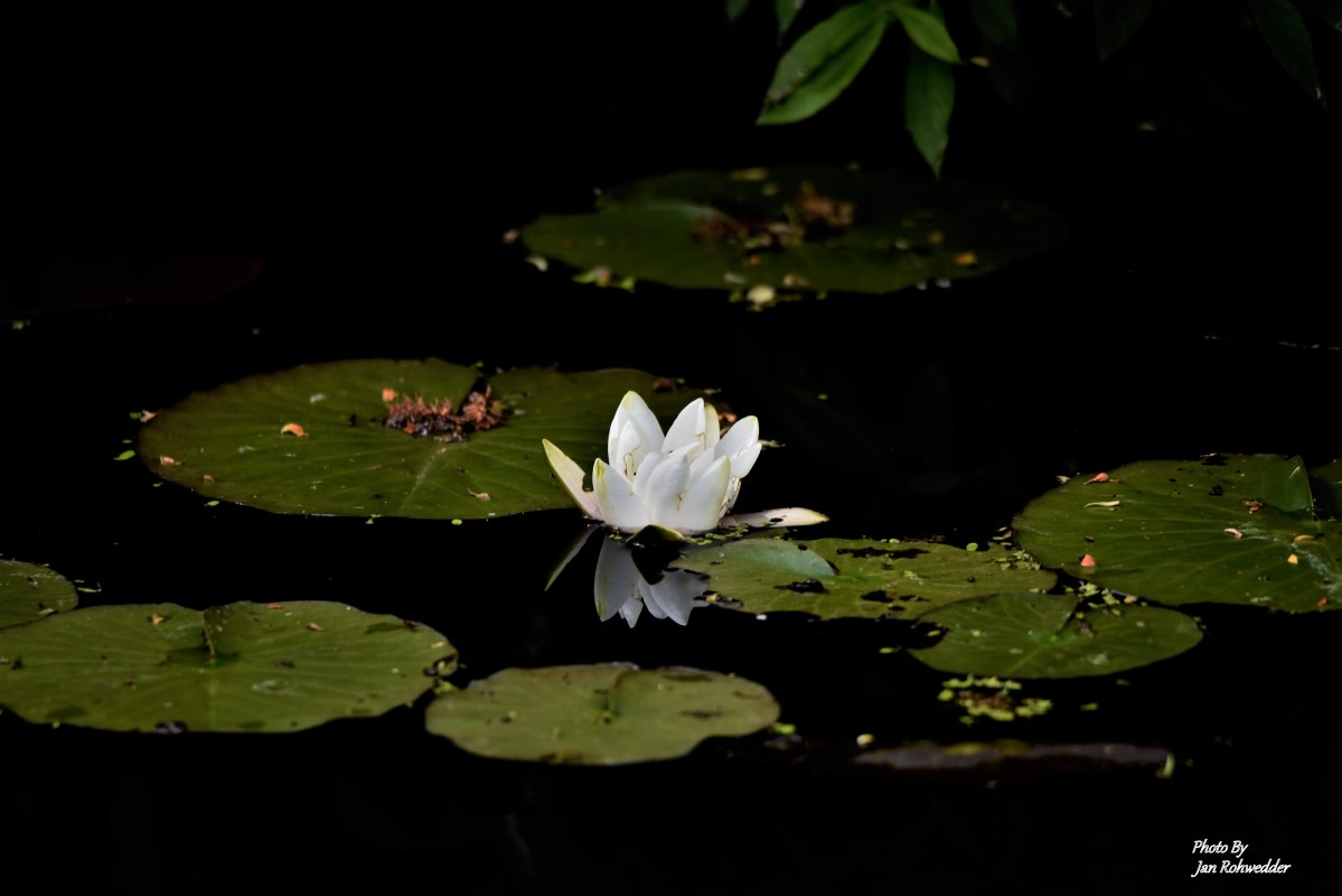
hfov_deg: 3.4
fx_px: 22371
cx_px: 671
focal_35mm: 600
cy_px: 448
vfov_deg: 2.3
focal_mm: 600
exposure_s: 1/160
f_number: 6.3
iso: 200
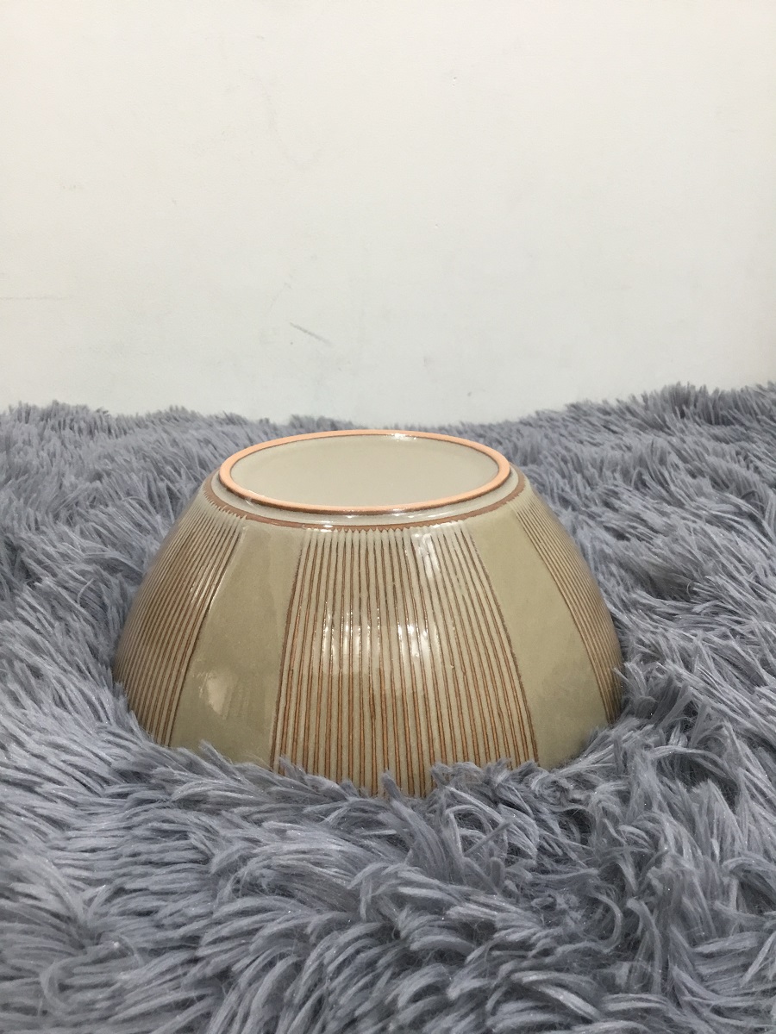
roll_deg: +1.0
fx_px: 927
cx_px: 388
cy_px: 517
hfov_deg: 45.4
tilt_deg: -21.3
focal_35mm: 31
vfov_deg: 58.4
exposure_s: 1/33
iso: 100
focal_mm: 3.3
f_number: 2.4
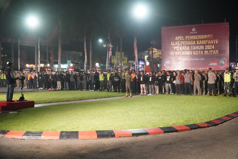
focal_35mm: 38
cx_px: 119
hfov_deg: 51.3
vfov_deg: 35.5
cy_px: 80
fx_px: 248
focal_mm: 25
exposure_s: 1/100
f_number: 4
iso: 6400
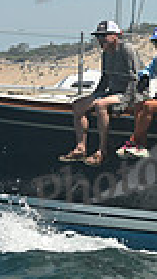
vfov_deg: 6.9
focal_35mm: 314
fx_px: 2322
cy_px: 28
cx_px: 432
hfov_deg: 3.8
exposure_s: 1/1000
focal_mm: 70
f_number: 8
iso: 320
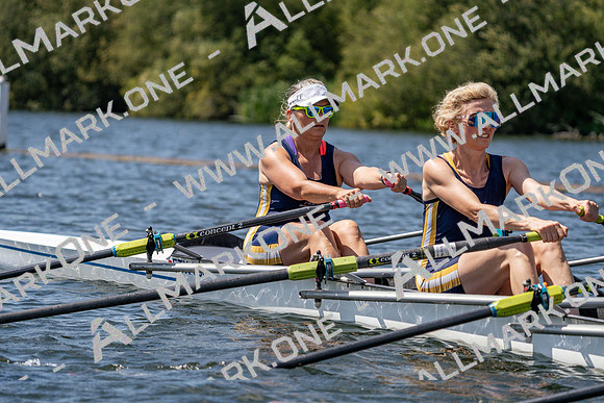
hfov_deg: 10.3
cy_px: 202
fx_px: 3356
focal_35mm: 200
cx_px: 302
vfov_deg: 6.9
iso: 200
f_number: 5.6
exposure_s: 1/2000
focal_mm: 200
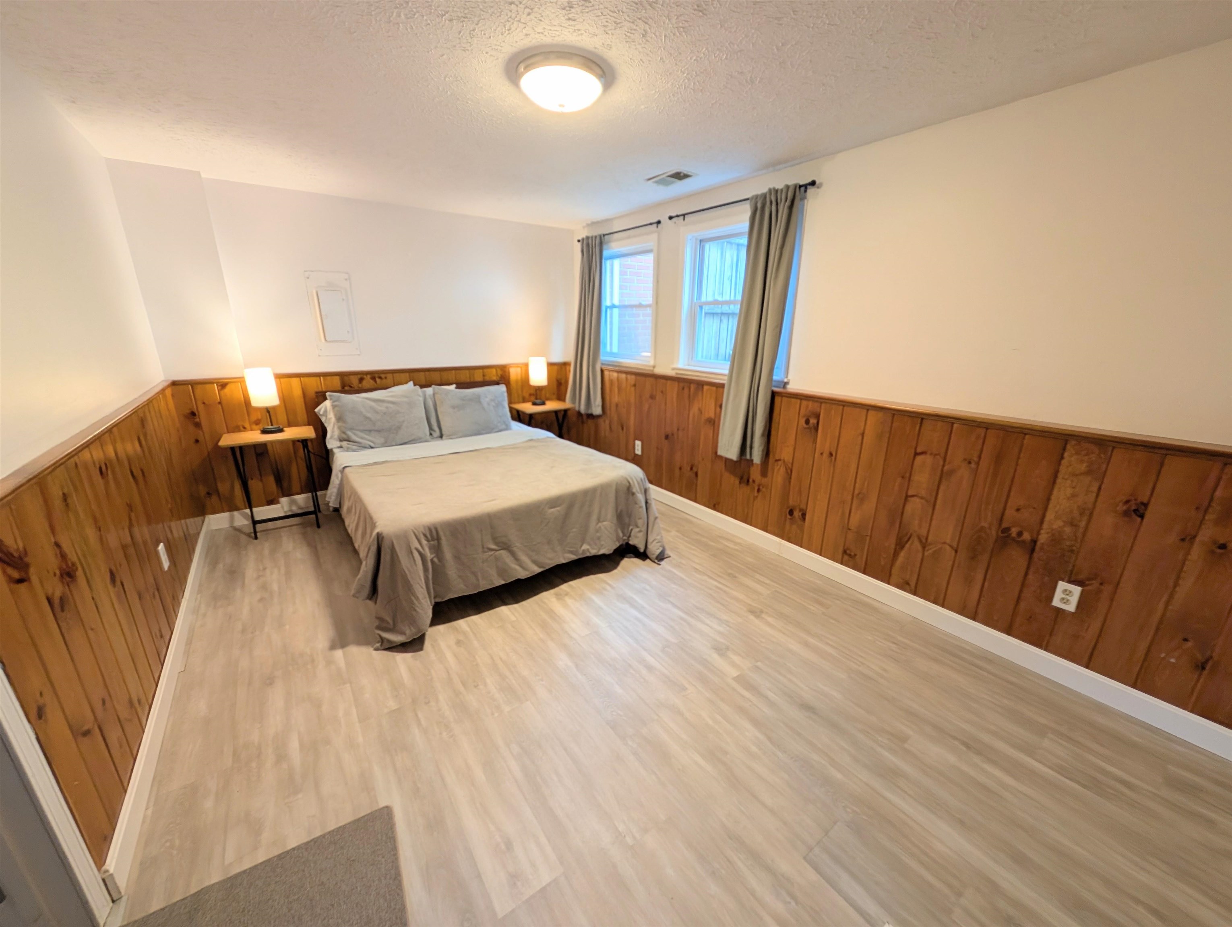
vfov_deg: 94.6
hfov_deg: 110.5
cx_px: 616
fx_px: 428
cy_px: 464
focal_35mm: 12
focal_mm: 2.02
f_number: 1.7
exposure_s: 1/60
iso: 80
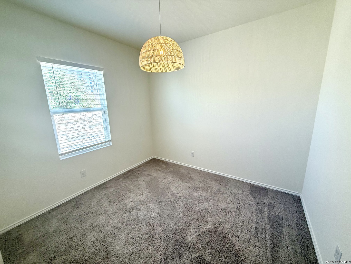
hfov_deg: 102.1
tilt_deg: -12.4
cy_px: 132
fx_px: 142
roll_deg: +0.8
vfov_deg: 85.7
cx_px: 176
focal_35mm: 14
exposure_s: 1/120
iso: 160
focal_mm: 2.22
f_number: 2.2
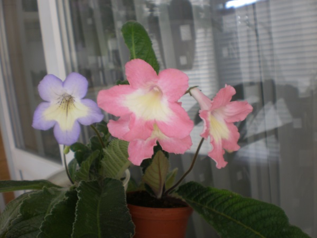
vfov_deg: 37.7
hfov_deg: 49.0
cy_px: 119
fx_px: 348
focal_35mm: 38
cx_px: 158
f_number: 3.1
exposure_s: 1/25
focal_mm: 6.3
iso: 100
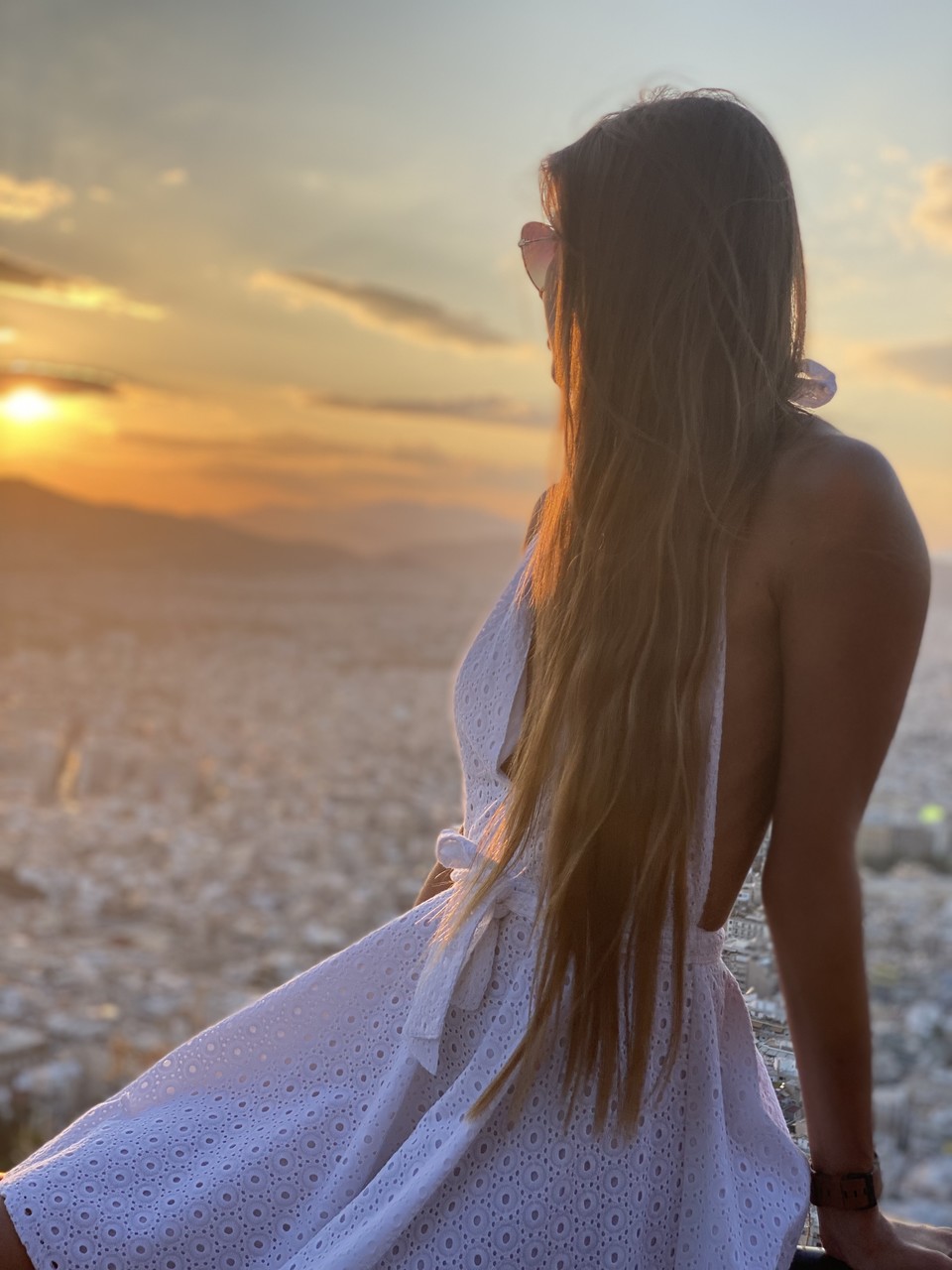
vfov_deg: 36.8
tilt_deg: -1.1
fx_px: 1907
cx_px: 476
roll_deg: -4.9
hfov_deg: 28.0
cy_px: 635
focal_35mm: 52
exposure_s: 1/571
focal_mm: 6
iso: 20
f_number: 2
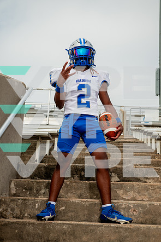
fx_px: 375
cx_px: 80
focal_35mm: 56
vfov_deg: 35.6
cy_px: 122
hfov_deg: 24.2
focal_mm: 55
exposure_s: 1/400
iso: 125
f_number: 7.1
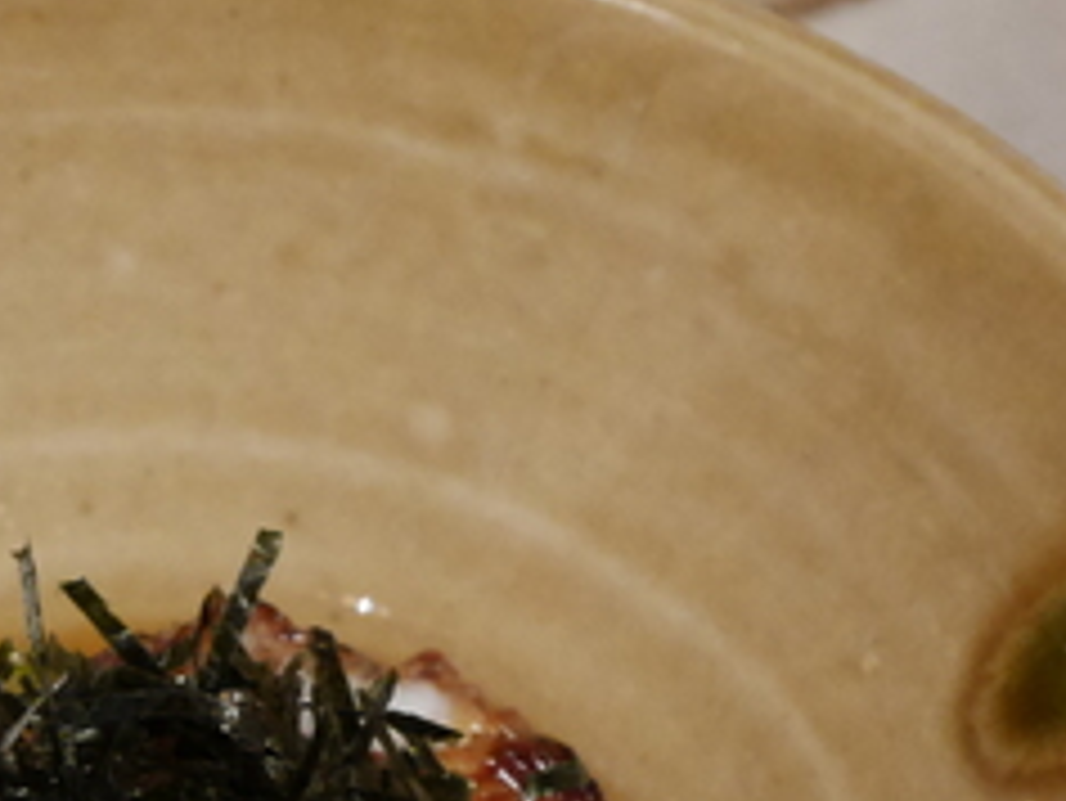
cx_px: 202
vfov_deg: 9.6
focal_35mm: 152
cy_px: 934
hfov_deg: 12.9
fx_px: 4683
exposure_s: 1/25
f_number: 5.6
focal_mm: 30
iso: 3200
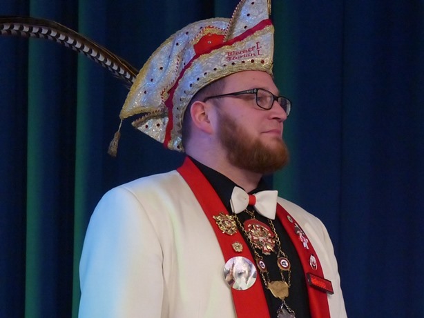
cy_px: 159
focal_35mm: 323
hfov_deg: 6.1
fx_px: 3958
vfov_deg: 4.6
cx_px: 212
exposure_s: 1/160
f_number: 4
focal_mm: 58.2
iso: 1600
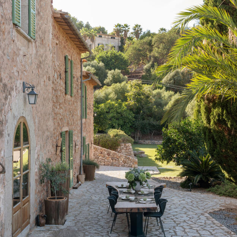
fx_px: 387
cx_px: 134
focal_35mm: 50
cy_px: 113
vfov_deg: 34.0
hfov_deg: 34.0
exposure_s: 1/15
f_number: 11
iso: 100
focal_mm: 36
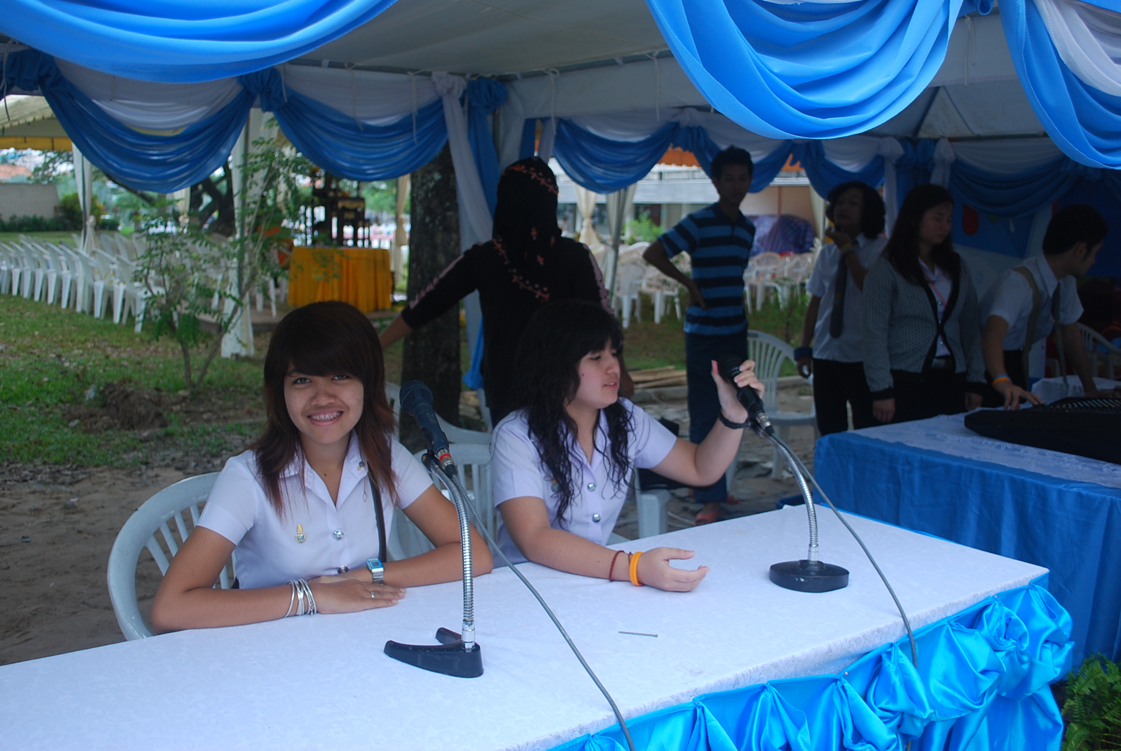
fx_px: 1029
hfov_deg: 57.2
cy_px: 376
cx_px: 560
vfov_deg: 40.1
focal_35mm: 33
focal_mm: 22
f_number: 4
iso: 200
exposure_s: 1/15
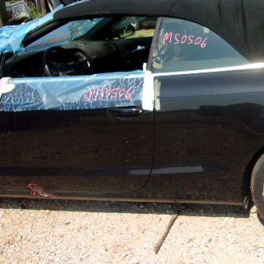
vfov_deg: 36.5
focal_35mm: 46
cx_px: 254
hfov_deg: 34.1
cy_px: 95
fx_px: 397
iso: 80
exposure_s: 1/80
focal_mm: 4.9
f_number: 10.4
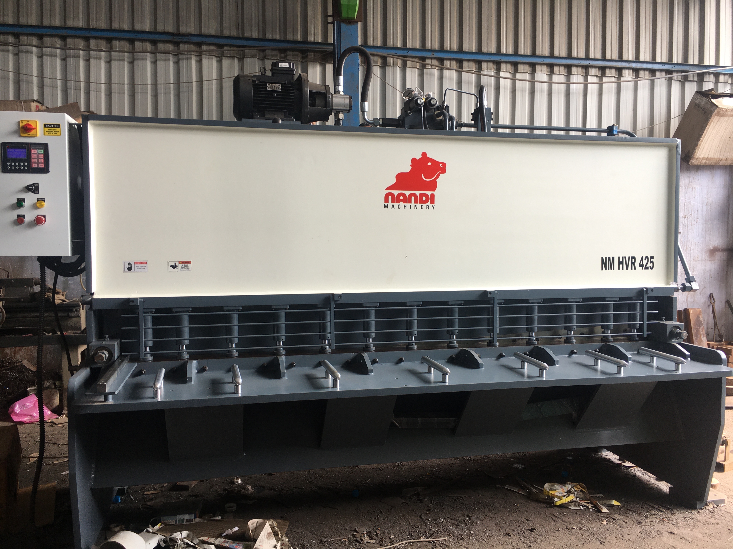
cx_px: 366
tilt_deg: -2.9
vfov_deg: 48.2
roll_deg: -0.6
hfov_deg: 61.7
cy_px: 274
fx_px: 614
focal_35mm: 29
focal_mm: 4.15
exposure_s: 1/100
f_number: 2.2
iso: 25
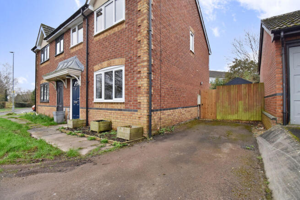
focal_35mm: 15
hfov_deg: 100.4
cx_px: 150
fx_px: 125
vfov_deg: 77.4
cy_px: 100
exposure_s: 1/200
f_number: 9
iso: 800
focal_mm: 10
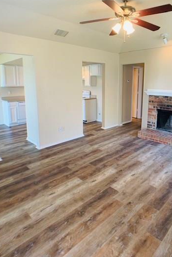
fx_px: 236
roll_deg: -0.3
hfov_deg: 40.0
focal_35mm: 33
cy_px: 111
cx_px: 88
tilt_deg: -8.3
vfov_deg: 57.0
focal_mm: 4.25
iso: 80
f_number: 1.8
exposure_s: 1/60
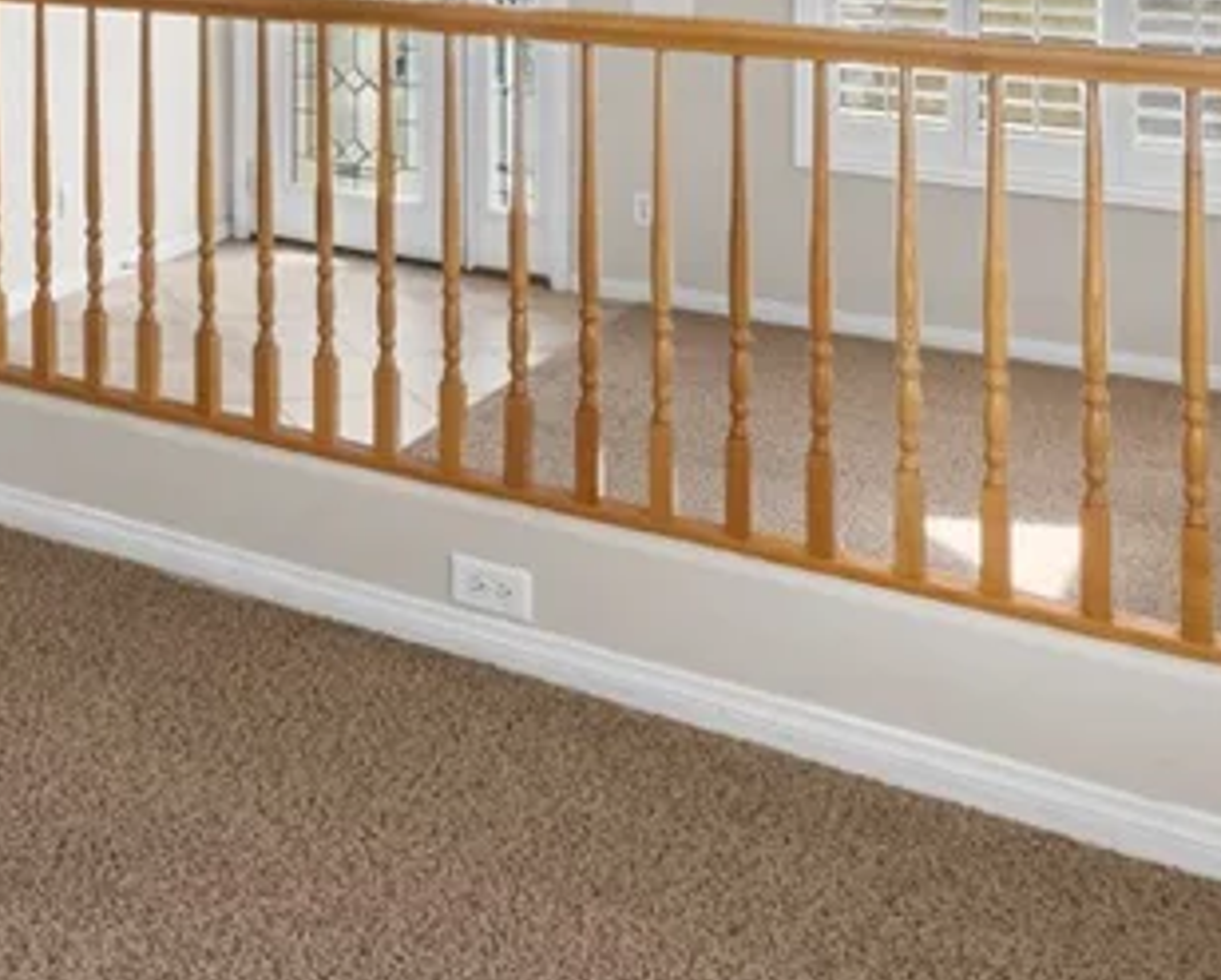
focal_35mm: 53
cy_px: -179
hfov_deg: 30.7
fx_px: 1917
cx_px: -190
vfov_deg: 25.8
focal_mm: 17
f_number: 8
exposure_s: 1/250
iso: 400
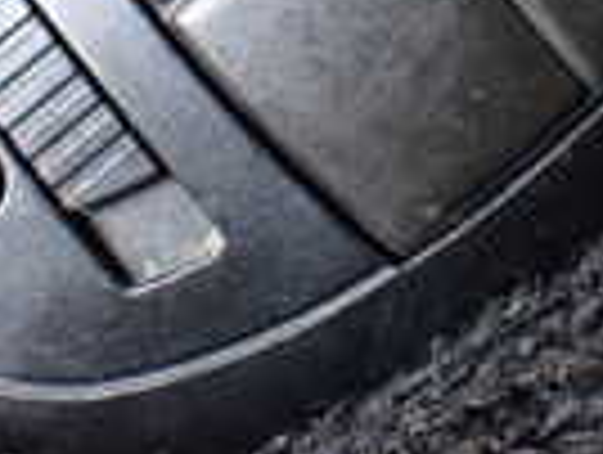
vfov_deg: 10.5
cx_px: 518
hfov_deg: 14.6
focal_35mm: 134
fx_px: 2338
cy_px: -315
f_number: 2.3
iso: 640
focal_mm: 5.4
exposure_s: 1/125
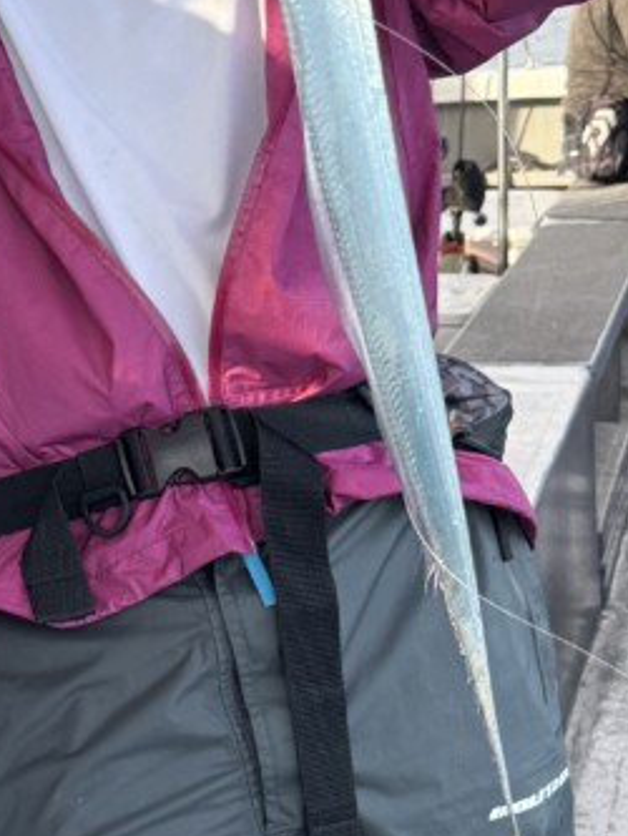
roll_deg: +6.3
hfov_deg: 19.2
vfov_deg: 27.0
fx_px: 1741
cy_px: 399
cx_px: -136
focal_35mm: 72
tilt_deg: -10.3
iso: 80
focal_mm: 6.76
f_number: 1.78
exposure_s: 1/549
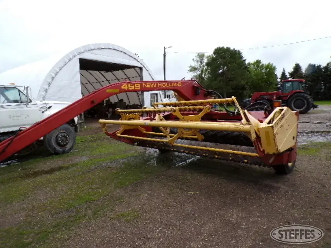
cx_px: 166
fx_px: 229
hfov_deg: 71.6
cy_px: 124
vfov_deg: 56.8
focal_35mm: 24
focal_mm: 4.3
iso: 100
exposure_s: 1/400
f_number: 4.4
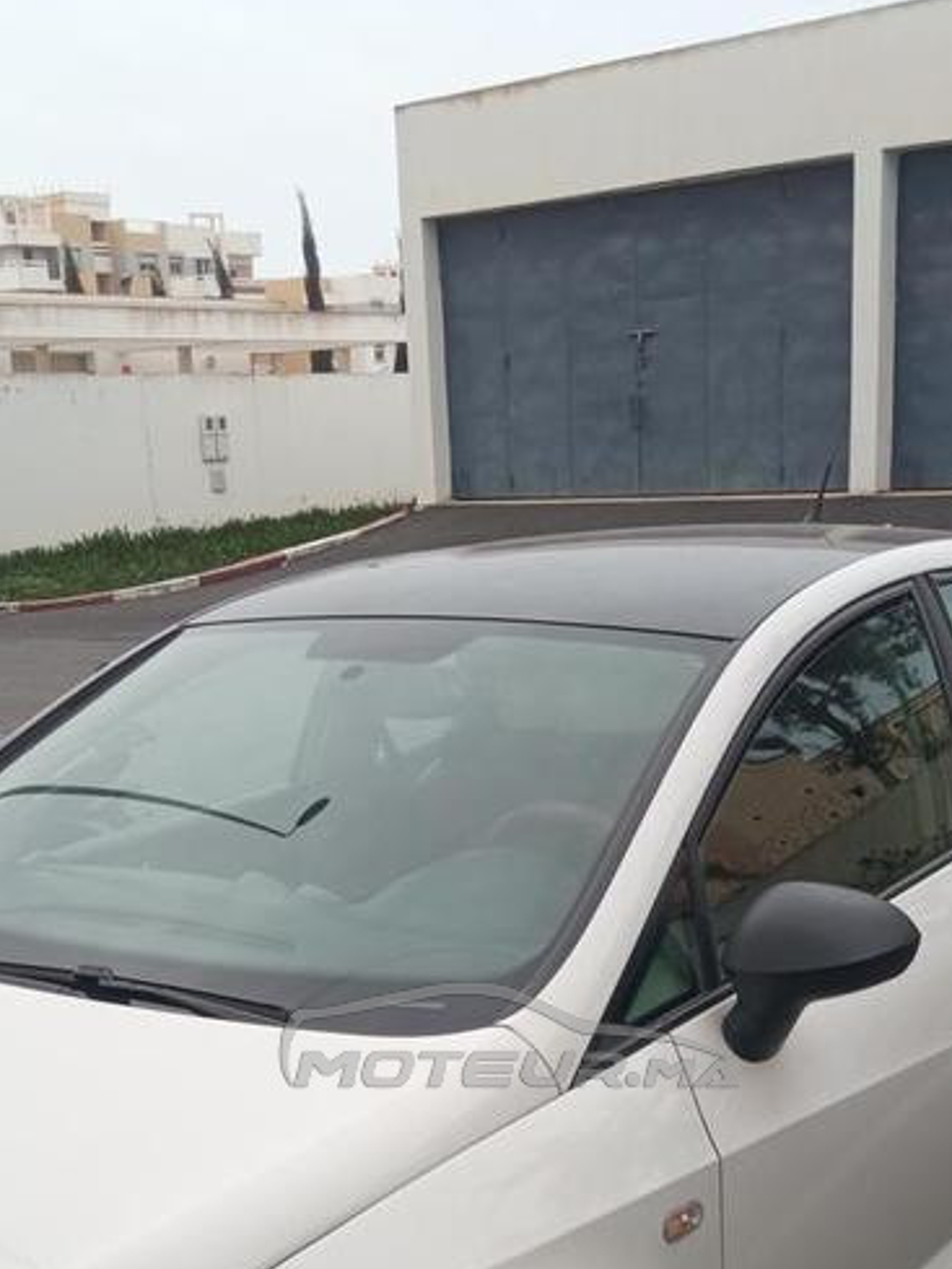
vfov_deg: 38.0
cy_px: 1034
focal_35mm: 48
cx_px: 508
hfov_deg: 30.3
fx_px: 1759
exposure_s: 1/520
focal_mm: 3.79
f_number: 2.2
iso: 112
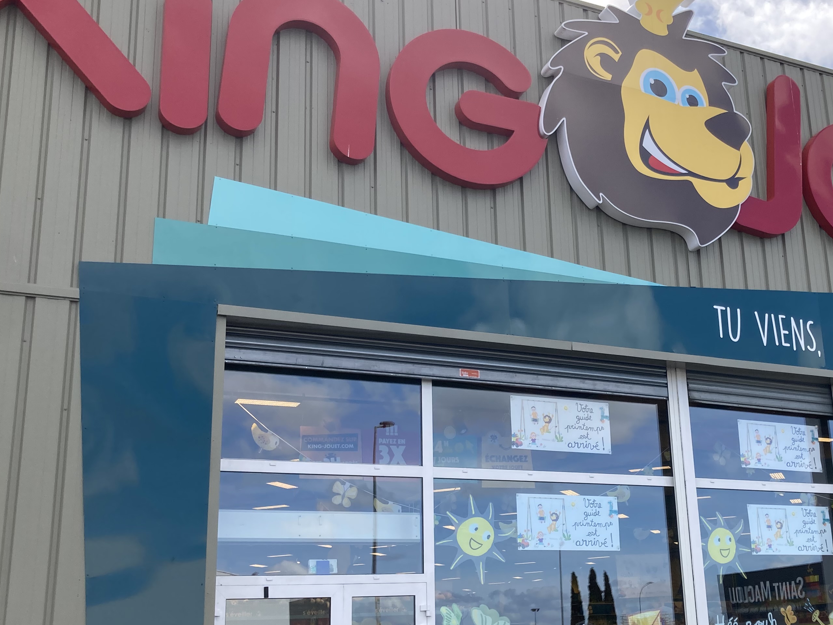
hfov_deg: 42.3
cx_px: 562
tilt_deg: +16.6
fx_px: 1059
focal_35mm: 44
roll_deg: +2.3
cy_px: 360
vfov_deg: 32.8
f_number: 1.8
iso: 20
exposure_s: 1/1156
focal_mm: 3.99
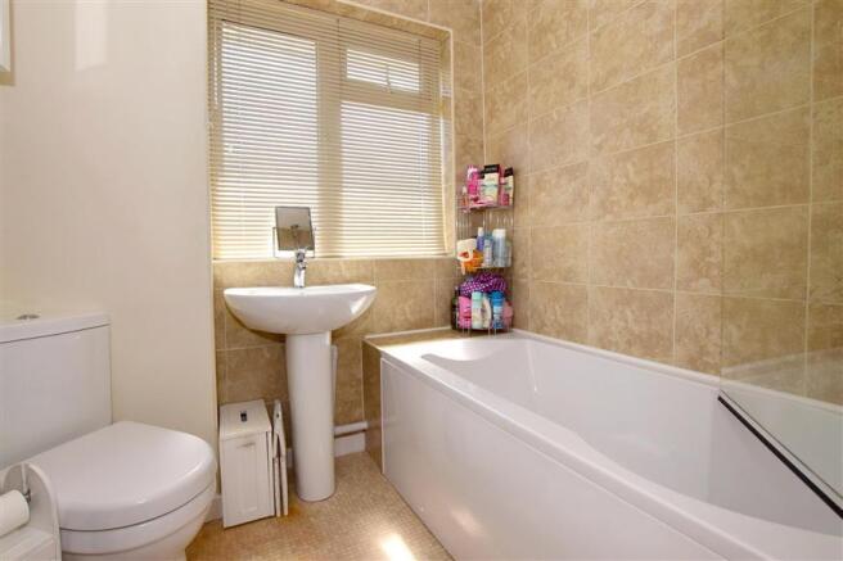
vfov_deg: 77.3
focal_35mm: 15
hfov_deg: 100.4
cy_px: 280
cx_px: 422
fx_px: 351
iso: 400
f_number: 11
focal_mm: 10
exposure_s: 1/200
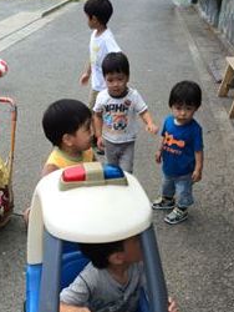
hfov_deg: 30.3
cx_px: 96
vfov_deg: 38.9
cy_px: 221
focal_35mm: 48
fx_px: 432
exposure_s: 1/427
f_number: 2.2
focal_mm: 4.12
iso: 32
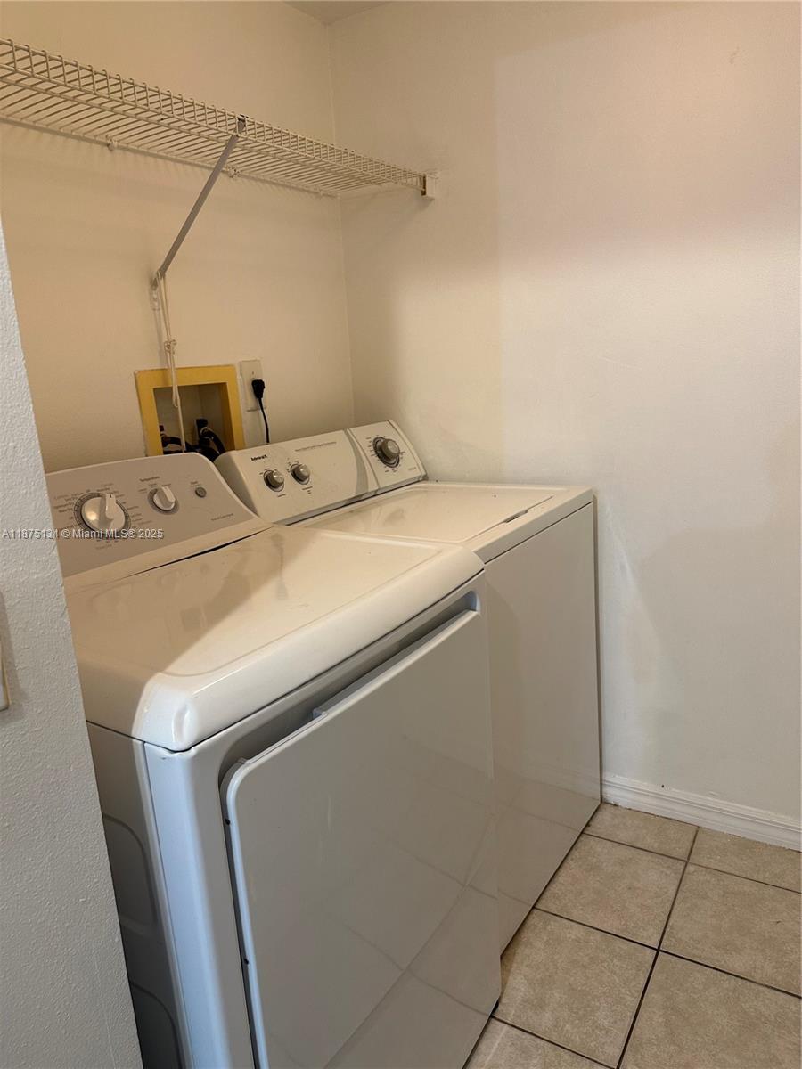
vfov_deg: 71.6
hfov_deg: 56.8
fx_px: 741
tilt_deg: -12.5
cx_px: 401
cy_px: 534
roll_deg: +4.3
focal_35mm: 24
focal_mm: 6.86
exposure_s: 1/60
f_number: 1.78
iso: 125
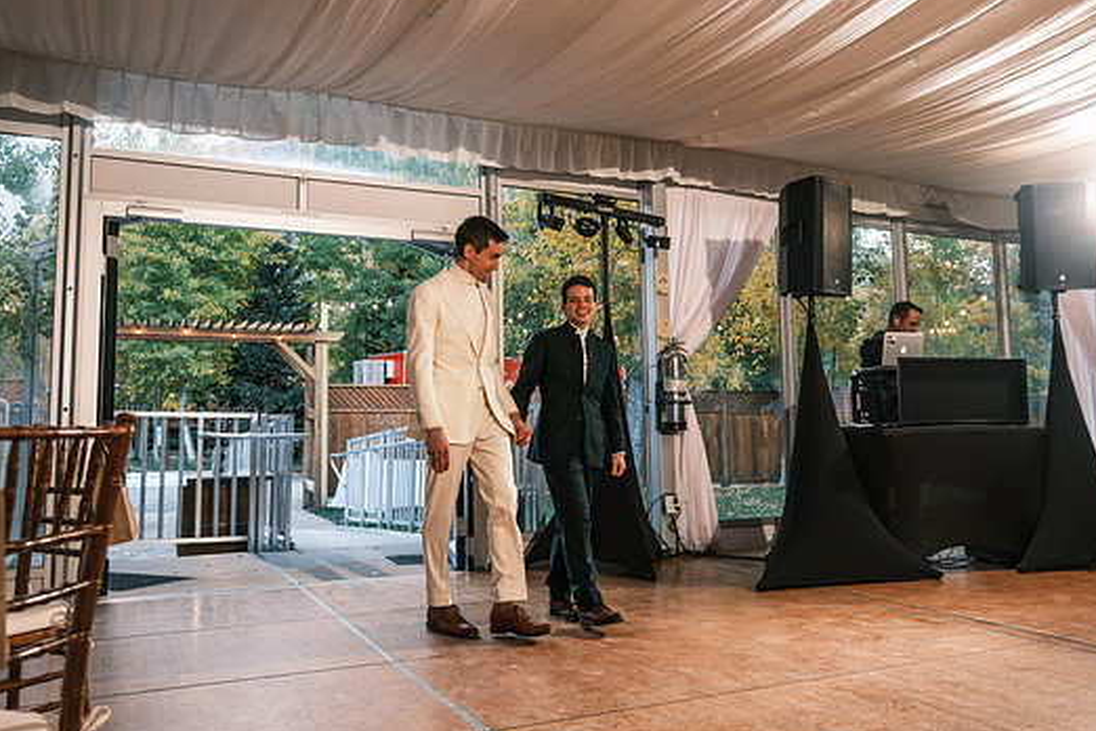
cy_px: 356
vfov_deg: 43.6
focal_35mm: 30
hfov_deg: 61.9
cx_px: 554
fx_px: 913
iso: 400
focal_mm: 18
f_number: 2.8
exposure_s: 1/250
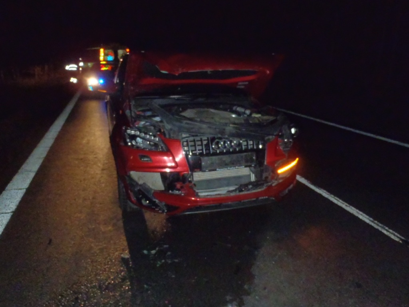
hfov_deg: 63.4
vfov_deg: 49.7
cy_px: 154
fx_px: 331
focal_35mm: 28
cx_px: 204
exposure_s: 1/30
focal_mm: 5
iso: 800
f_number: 3.9
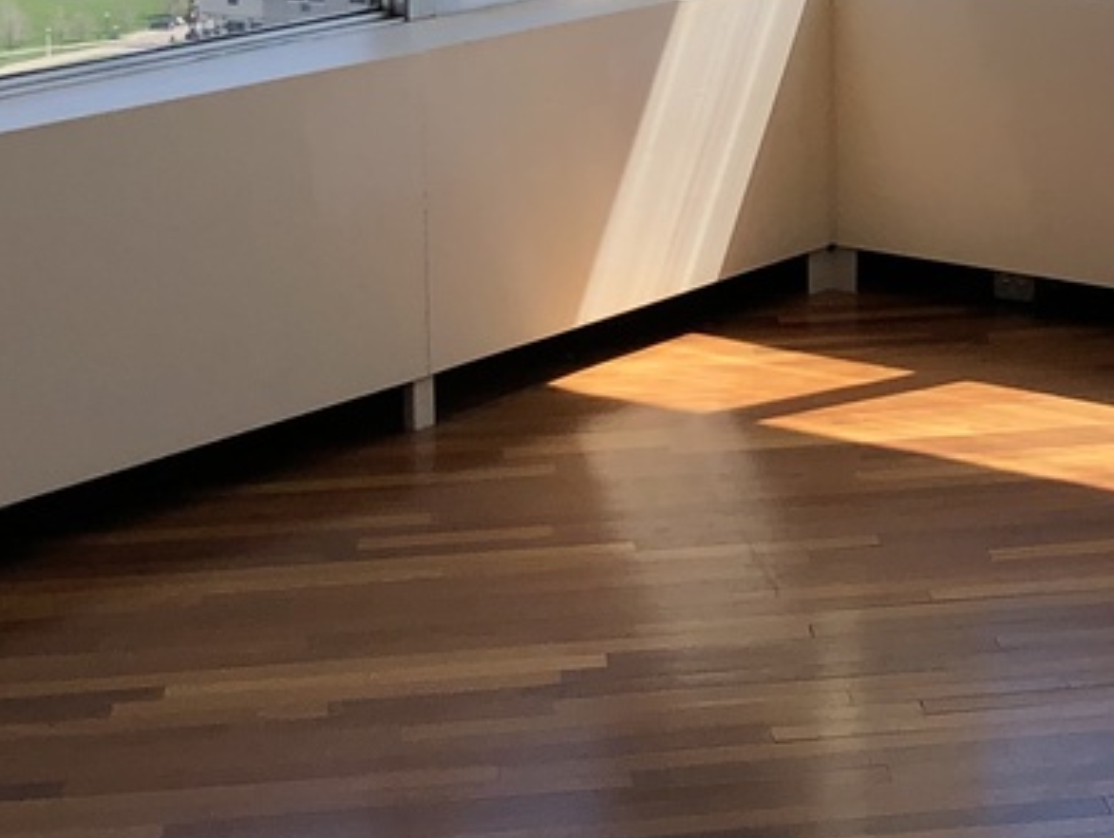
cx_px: 1160
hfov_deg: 18.5
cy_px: -180
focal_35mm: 103
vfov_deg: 13.9
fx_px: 3318
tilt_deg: -2.7
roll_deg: +0.9
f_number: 1.8
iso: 20
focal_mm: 4
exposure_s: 1/1372
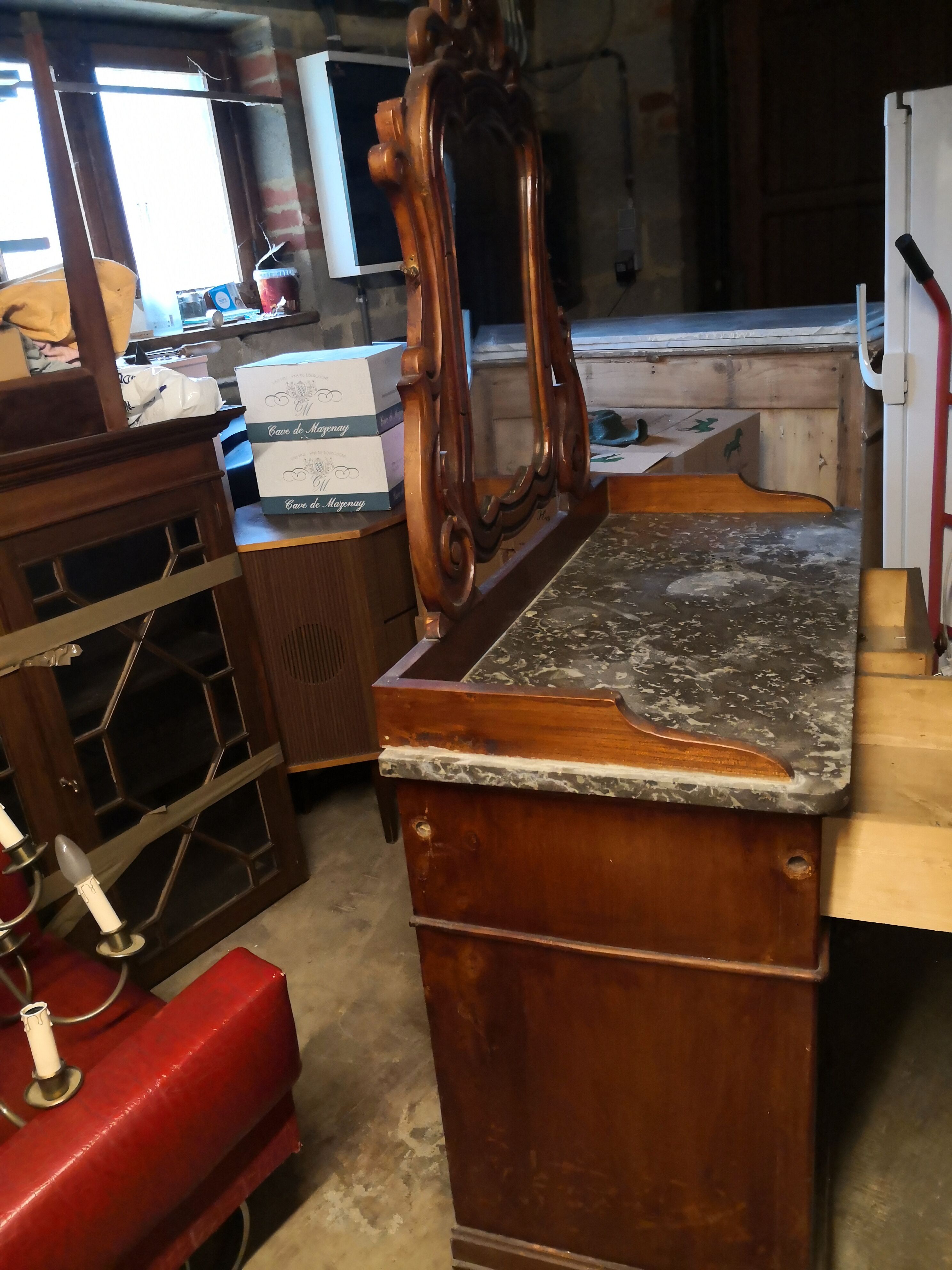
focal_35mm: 27
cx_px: 476
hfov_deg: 51.4
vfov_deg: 65.3
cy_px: 635
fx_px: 990
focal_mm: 3.95
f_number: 1.6
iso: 500
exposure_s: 1/50
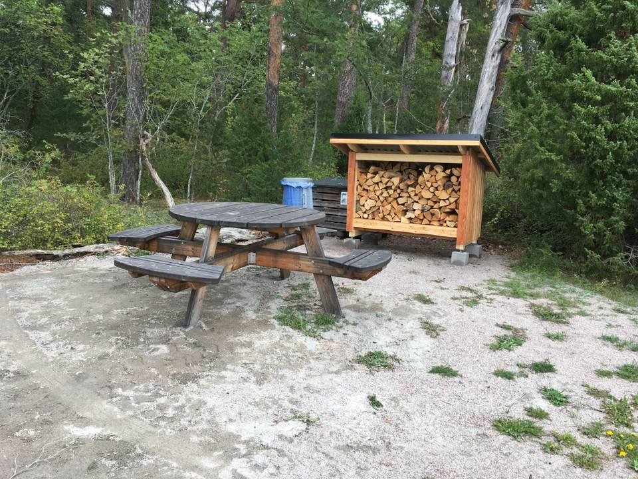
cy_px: 240
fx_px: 534
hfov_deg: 61.7
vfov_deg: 48.2
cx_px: 319
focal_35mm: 29
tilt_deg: -9.4
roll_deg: -1.0
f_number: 2.2
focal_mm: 4.15
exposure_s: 1/227
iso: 25
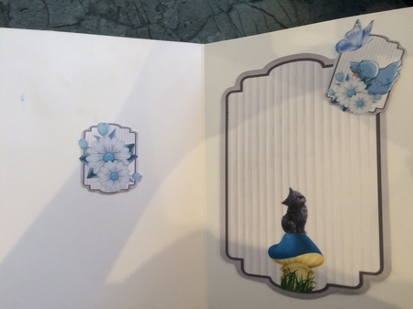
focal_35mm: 29
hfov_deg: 61.7
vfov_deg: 48.2
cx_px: 206
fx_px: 346
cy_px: 154
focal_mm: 4.15
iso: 100
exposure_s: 1/33
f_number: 2.2
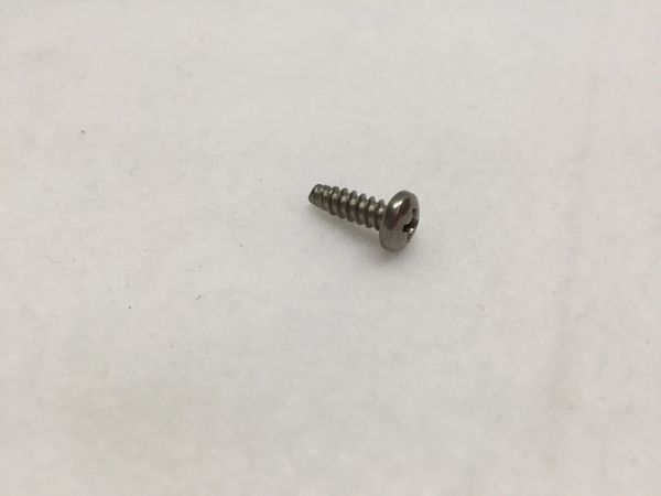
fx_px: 554
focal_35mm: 29
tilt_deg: -45.3
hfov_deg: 61.7
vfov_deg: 48.2
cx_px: 330
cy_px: 248
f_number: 2.2
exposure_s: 1/30
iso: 40
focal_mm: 4.15
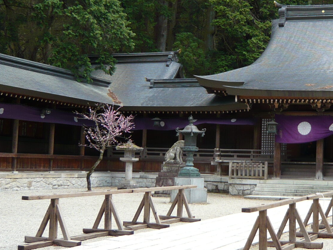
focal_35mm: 64
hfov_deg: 29.2
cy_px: 88
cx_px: 292
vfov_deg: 22.9
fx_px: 616
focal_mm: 4.6
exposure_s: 1/320
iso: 100
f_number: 2.8
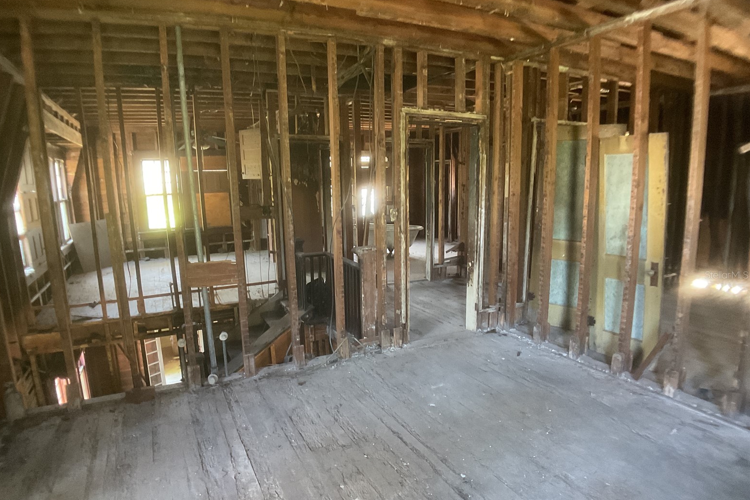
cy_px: 275
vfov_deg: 42.3
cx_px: 365
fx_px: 646
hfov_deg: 60.3
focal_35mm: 31
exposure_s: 1/30
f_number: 1.8
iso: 400
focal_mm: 3
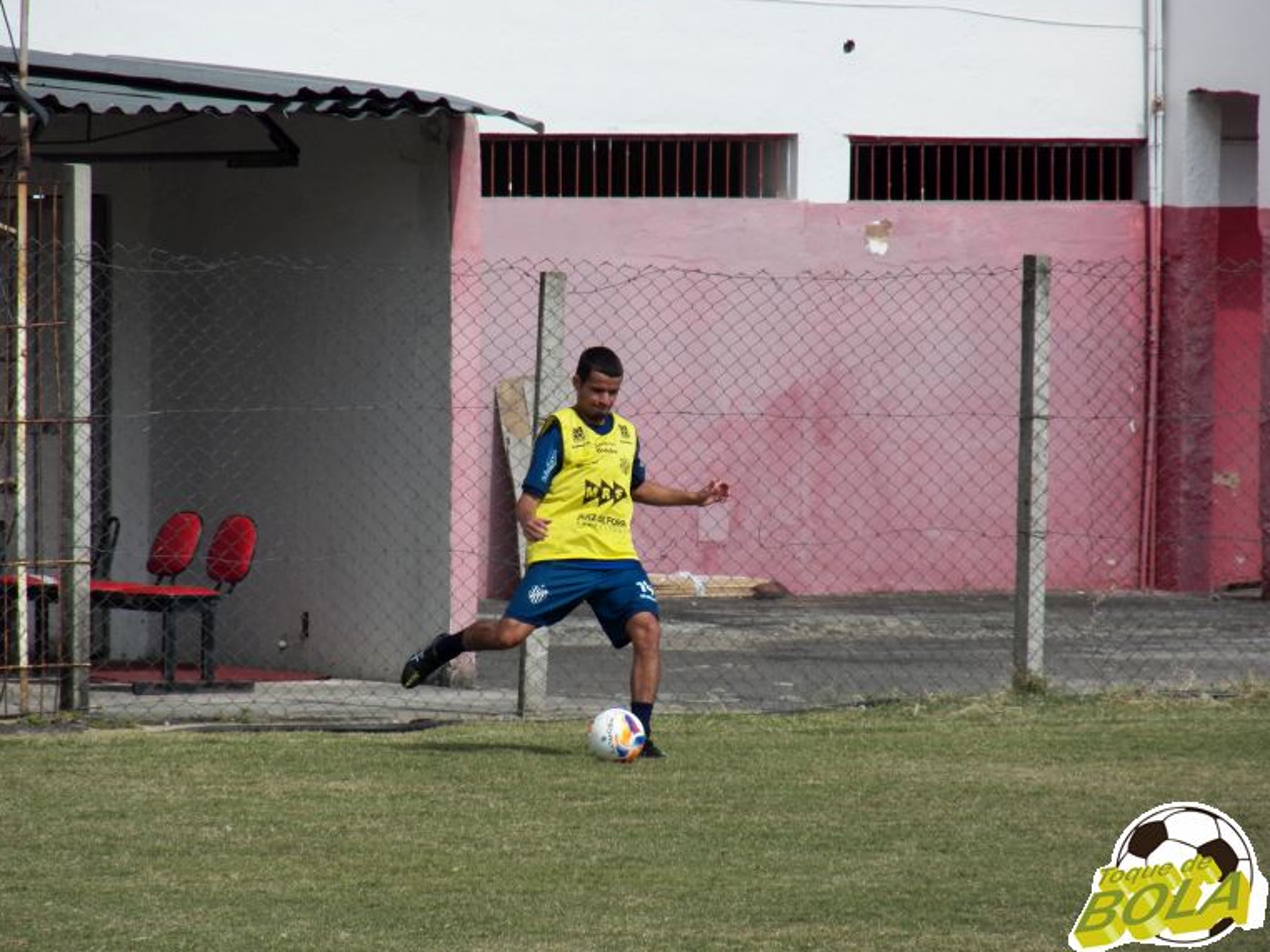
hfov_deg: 3.6
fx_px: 20062
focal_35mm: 547
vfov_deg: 2.7
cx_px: 607
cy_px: 458
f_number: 4.5
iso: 125
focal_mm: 93.4
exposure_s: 1/1250
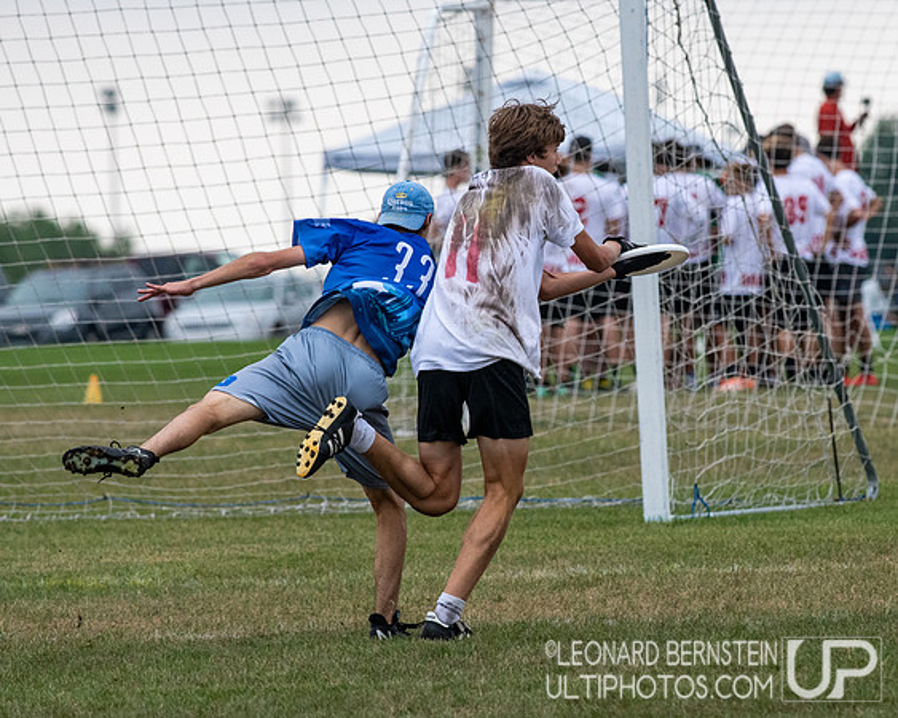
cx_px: 568
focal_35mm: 556
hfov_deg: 3.5
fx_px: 14765
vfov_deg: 2.8
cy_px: 367
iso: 1600
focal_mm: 300
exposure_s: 1/2000
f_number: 6.3
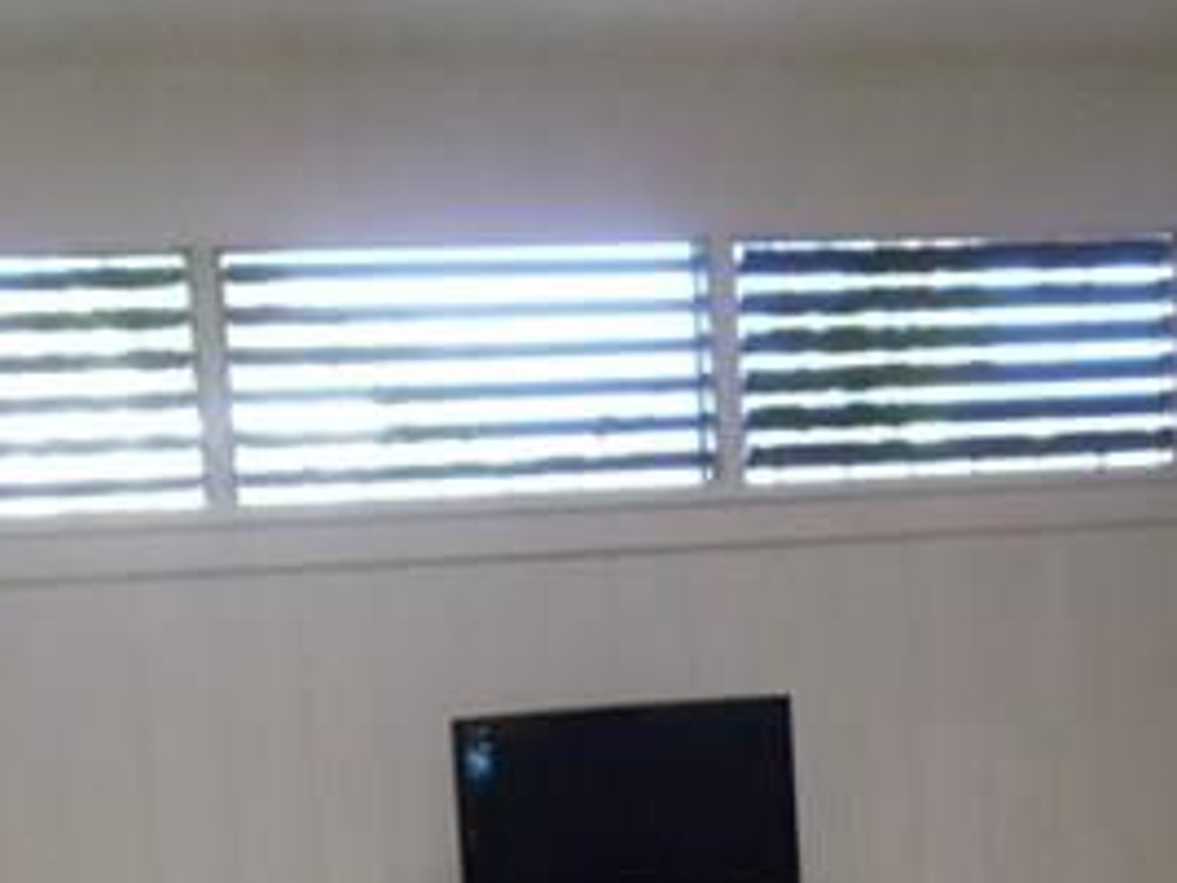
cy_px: 901
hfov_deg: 18.6
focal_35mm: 105
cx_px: 865
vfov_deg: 13.9
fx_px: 3570
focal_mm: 6
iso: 800
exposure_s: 1/100
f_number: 3.5
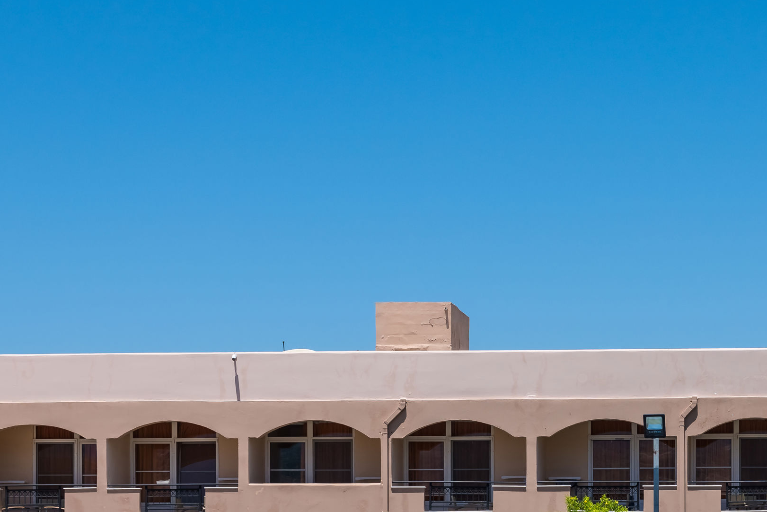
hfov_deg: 18.5
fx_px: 2323
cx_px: 648
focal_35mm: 109
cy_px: 567
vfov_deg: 12.4
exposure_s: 1/800
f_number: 8
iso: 100
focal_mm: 48
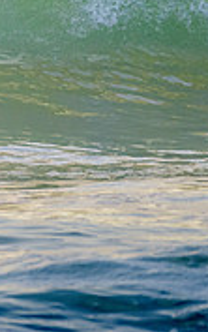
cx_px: -151
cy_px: -18
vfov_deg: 1.0
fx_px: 18485
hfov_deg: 0.6
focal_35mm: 2043
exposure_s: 1/320
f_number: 5.6
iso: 250
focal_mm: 500
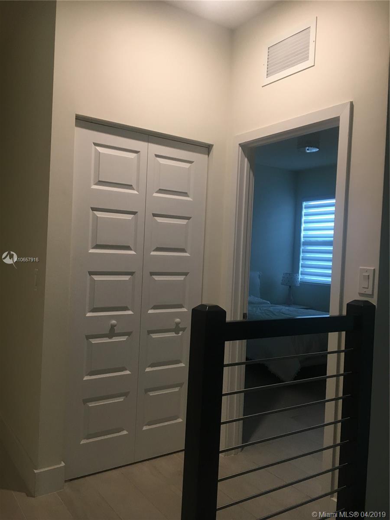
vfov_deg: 61.7
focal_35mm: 29
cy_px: 260
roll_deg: -2.4
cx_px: 195
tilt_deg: -1.5
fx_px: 436
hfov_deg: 48.2
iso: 100
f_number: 2.2
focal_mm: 4.15
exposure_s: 1/30
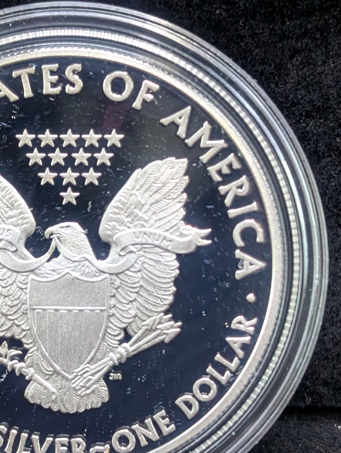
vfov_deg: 18.9
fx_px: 1363
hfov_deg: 14.2
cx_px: 81
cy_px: 271
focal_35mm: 104
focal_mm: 6.9
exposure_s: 1/65.8
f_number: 1.68
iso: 436
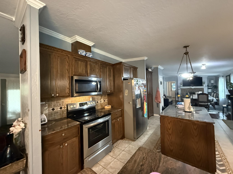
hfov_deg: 102.1
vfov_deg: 85.7
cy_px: 87
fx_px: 94
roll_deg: +1.8
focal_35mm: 14
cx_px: 116
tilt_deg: +1.3
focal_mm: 2.22
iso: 1250
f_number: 2.2
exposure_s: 1/60
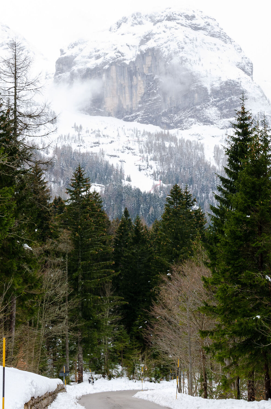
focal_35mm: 84
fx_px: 951
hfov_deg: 16.2
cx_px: 183
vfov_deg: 24.3
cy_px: 181
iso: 100
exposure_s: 1/60
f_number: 13
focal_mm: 35
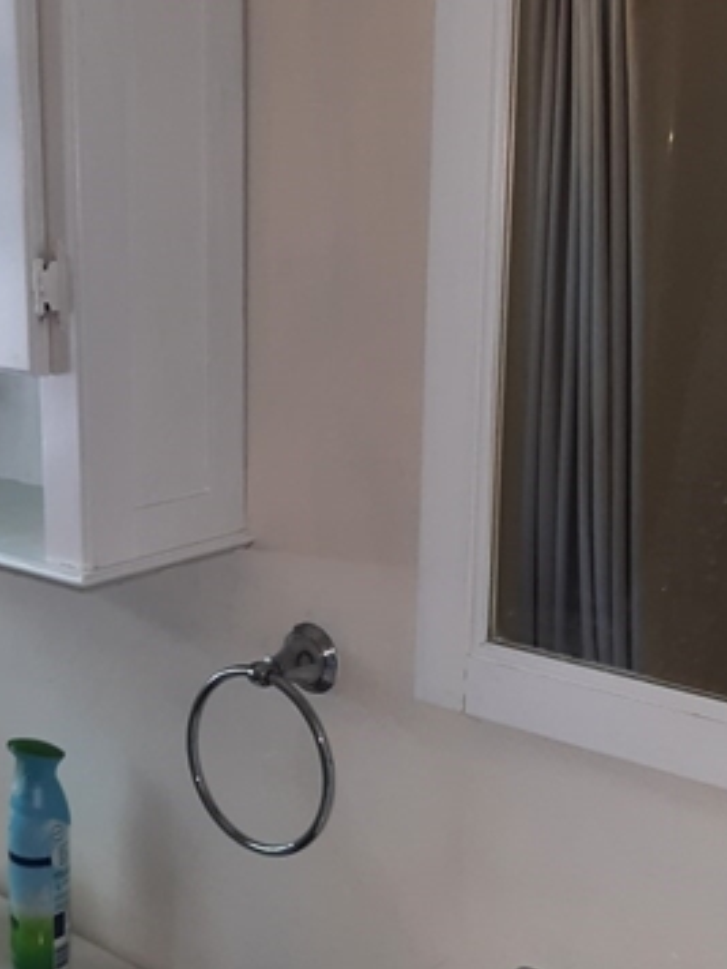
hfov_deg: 26.8
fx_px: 1512
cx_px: 201
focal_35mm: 54
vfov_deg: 35.5
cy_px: 498
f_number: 2
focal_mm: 4.6
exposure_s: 1/60
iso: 80
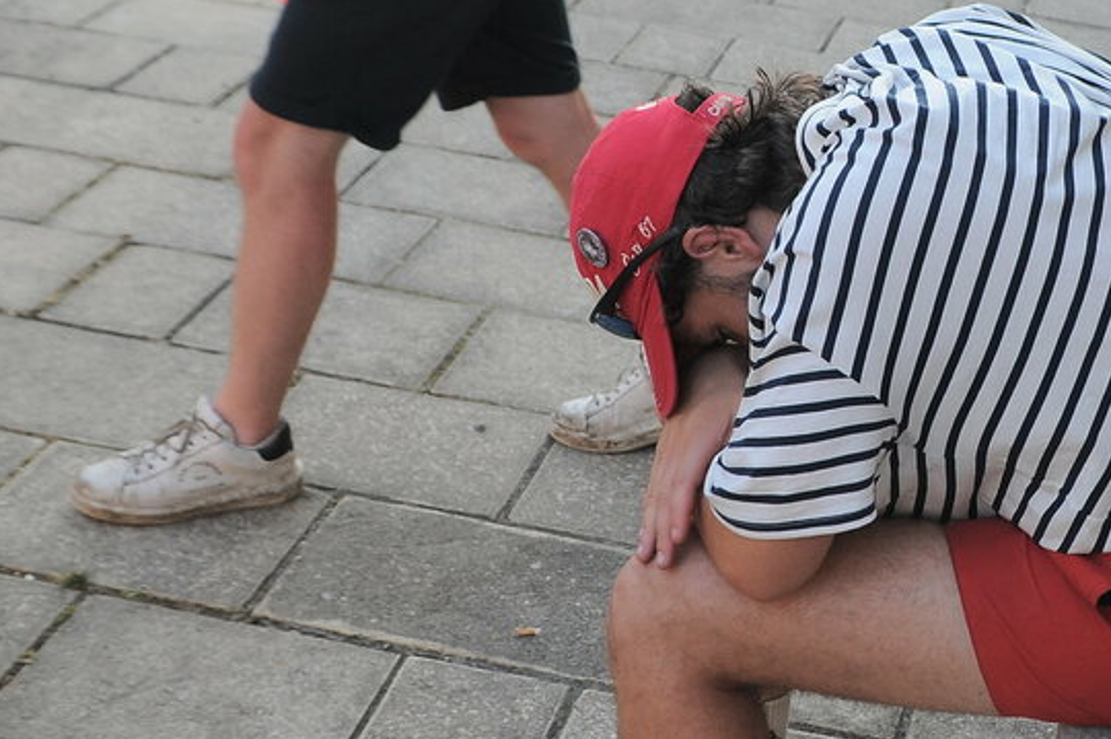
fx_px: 2097
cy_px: 318
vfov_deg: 20.0
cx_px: 955
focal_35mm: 68
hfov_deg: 28.7
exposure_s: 1/125
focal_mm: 20
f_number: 4
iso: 200
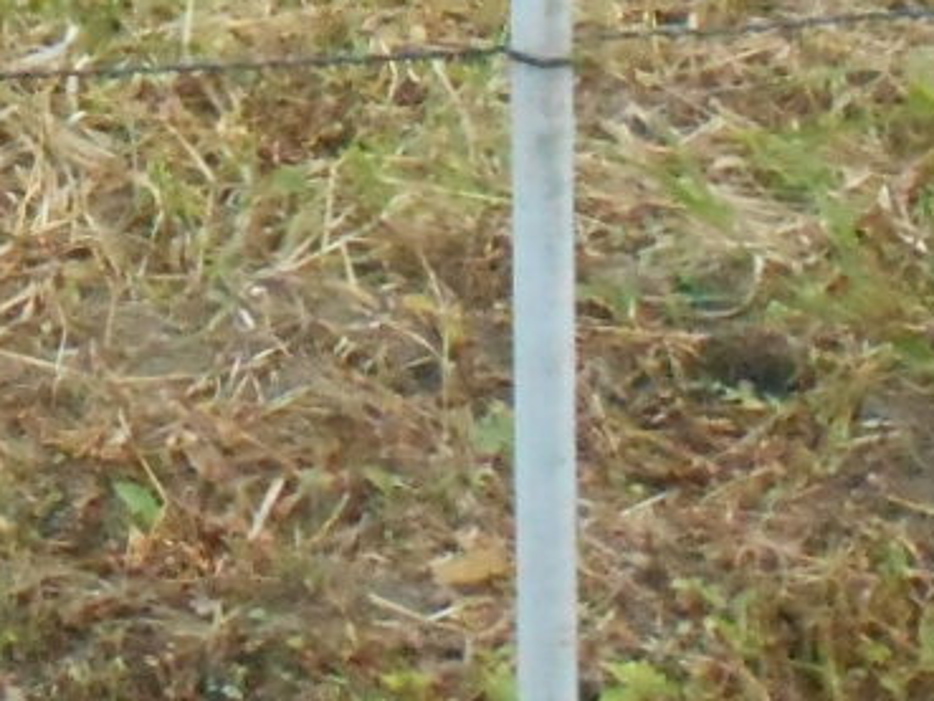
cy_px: -423
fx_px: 4318
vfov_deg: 9.0
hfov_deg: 11.7
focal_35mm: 160
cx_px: -549
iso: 800
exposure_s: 1/800
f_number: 8
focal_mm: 4.6
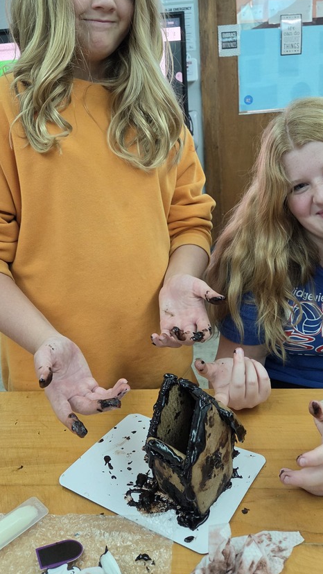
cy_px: 245
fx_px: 472
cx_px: 177
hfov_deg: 37.8
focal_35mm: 31
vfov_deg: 62.3
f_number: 1.8
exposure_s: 1/120
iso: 400
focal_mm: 5.4
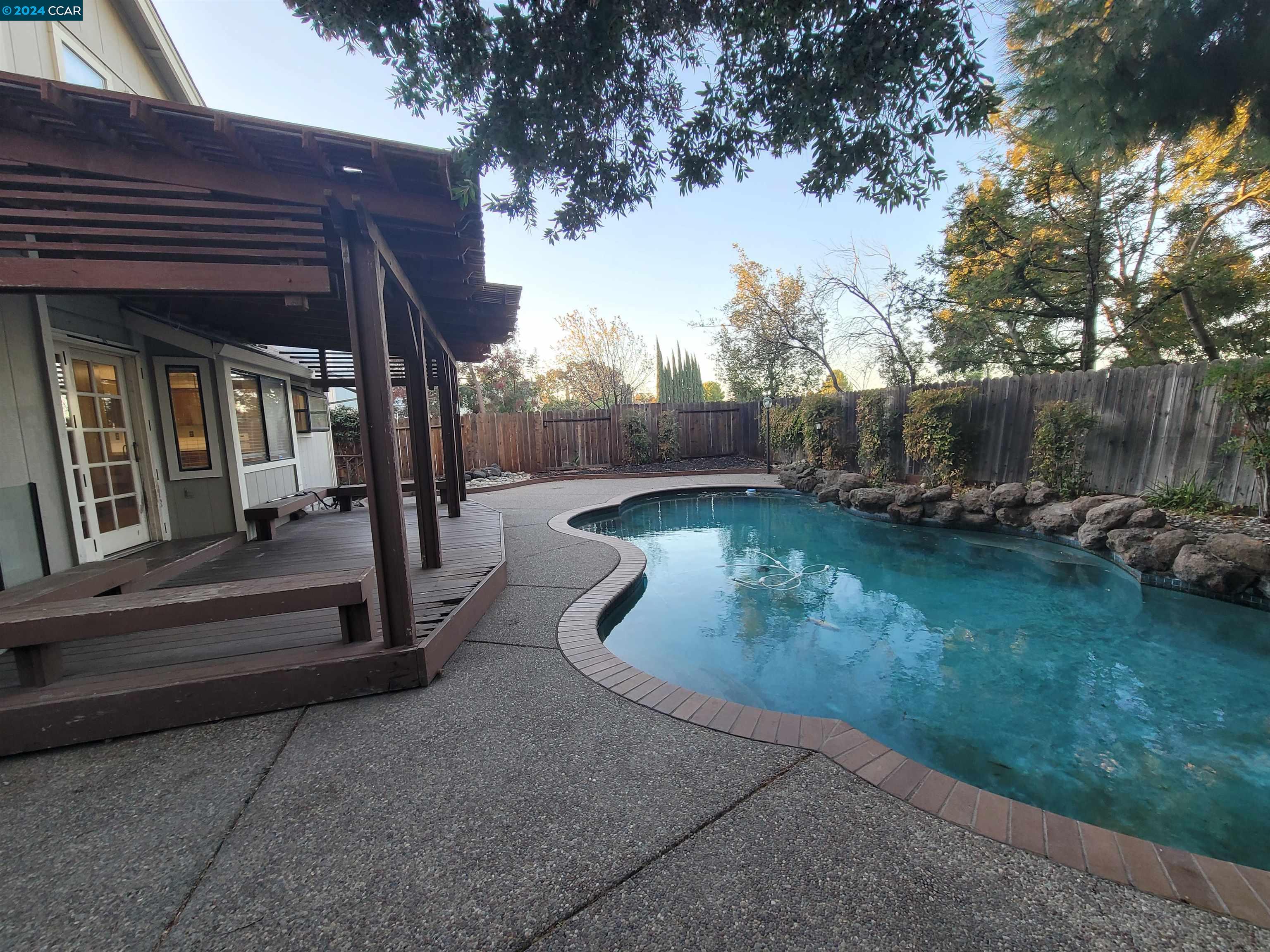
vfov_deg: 89.9
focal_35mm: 13
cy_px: 476
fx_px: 477
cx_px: 635
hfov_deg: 106.2
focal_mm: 2.2
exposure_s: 1/100
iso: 80
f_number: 2.2
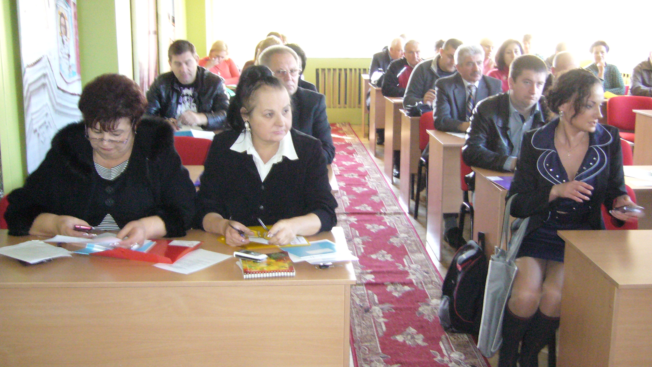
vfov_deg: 28.3
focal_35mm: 42
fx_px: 726
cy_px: 161
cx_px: 355
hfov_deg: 48.3
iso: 400
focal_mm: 5.8
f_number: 2.8
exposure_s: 1/30
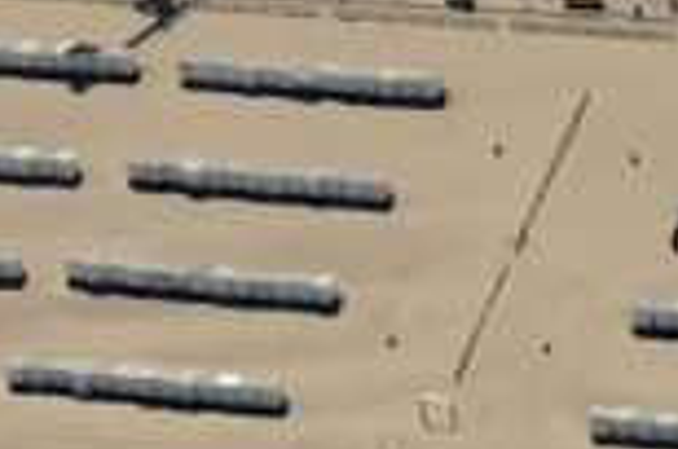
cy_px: 898
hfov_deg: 6.3
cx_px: 128
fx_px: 6165
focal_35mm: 328
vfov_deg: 4.1
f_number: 18
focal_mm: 70
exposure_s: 1/1000
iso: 1250
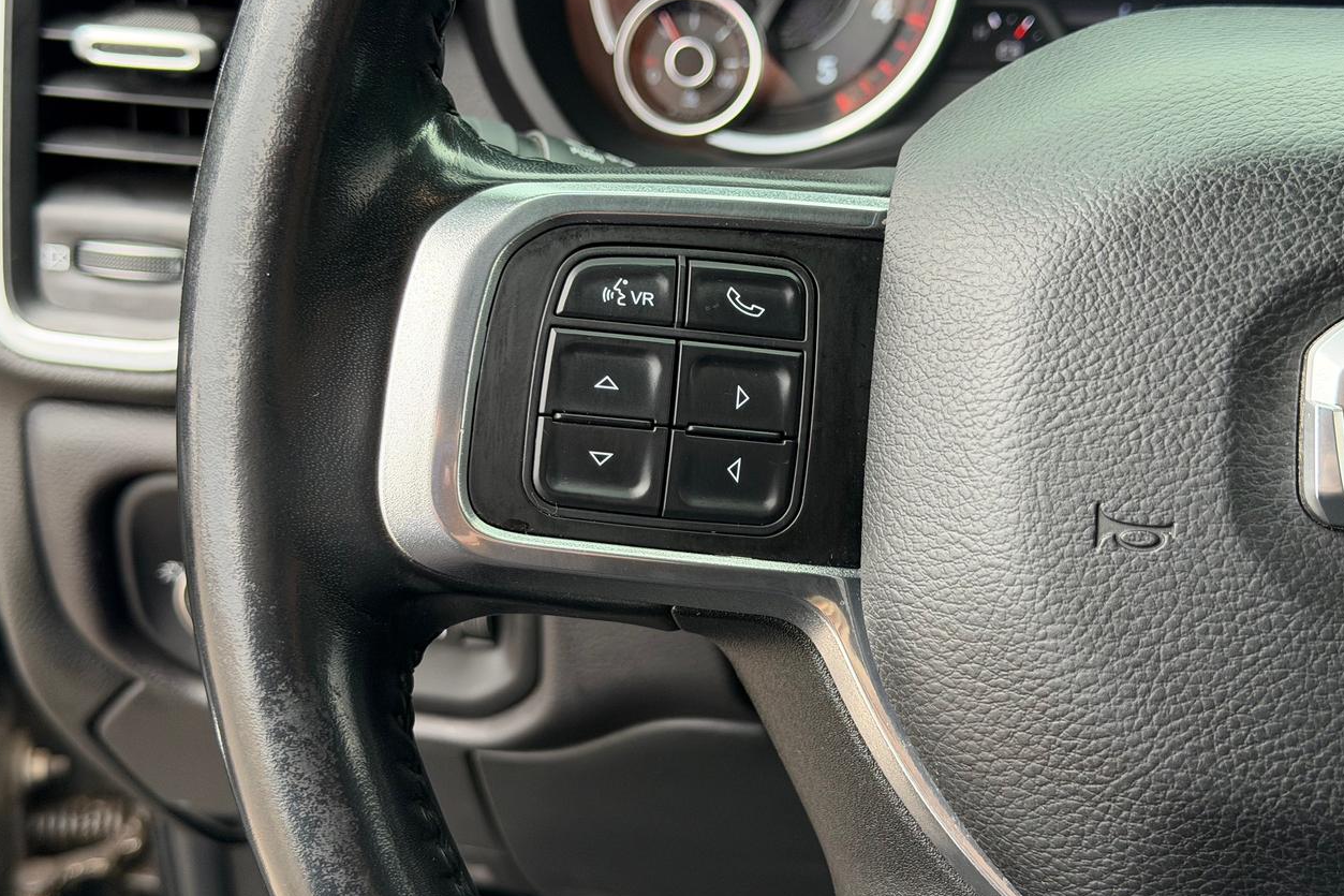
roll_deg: +0.6
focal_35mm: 51
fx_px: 1904
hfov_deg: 38.9
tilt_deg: -29.5
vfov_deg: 26.5
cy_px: 420
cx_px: 681
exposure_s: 1/174
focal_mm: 6.76
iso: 125
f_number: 1.78
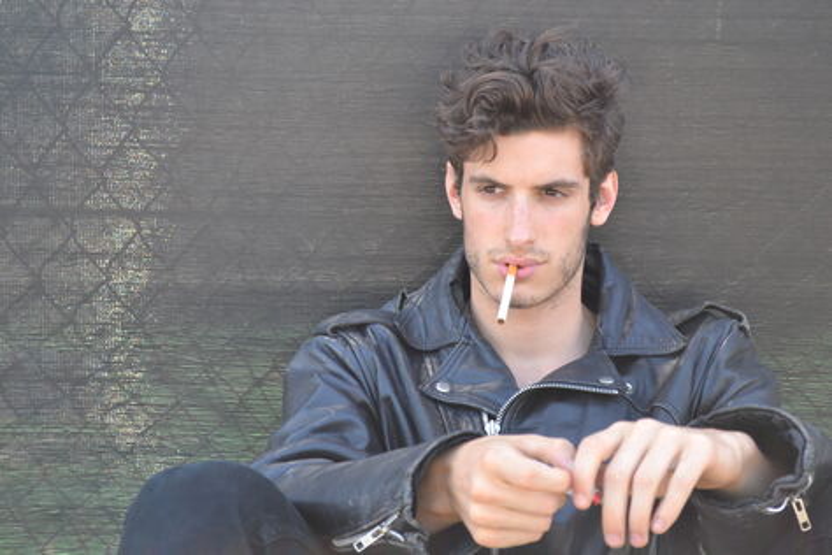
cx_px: 416
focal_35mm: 69
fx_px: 1595
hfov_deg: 29.2
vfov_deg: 19.7
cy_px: 278
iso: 400
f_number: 5.3
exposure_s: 1/125
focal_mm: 46
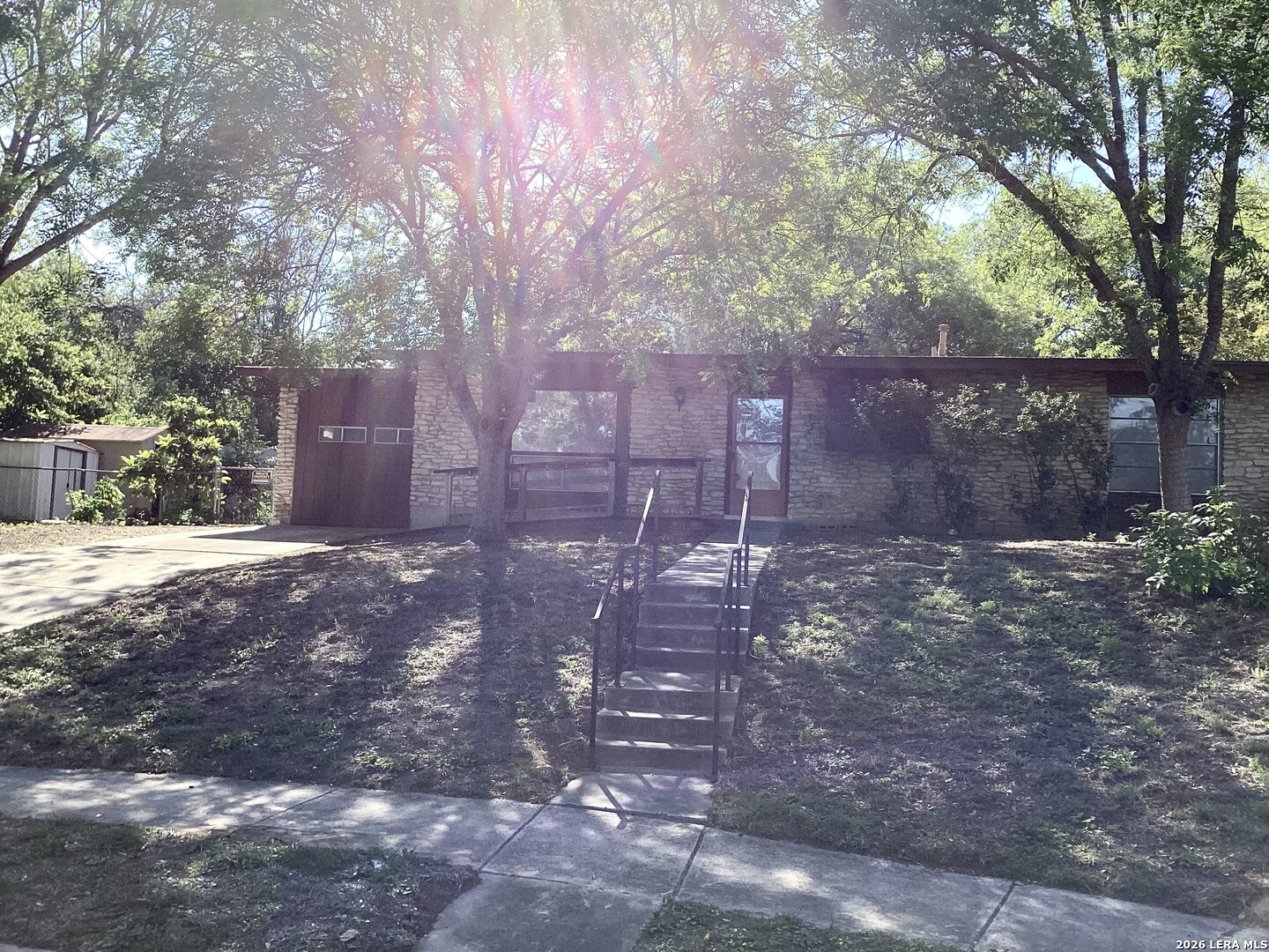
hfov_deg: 58.4
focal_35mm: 31
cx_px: 634
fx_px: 1136
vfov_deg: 45.4
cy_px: 476
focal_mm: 3.3
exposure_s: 1/637
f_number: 2.4
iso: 25
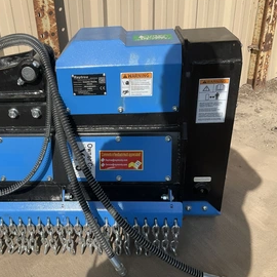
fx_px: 344
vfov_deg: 43.8
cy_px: 147
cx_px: 102
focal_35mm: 38
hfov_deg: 43.5
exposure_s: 1/1675
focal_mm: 3
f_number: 1.8
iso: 25
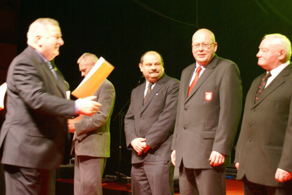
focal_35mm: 69
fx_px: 556
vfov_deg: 19.9
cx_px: 144
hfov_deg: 29.4
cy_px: 96
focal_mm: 45
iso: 800
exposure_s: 1/25
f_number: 5.6
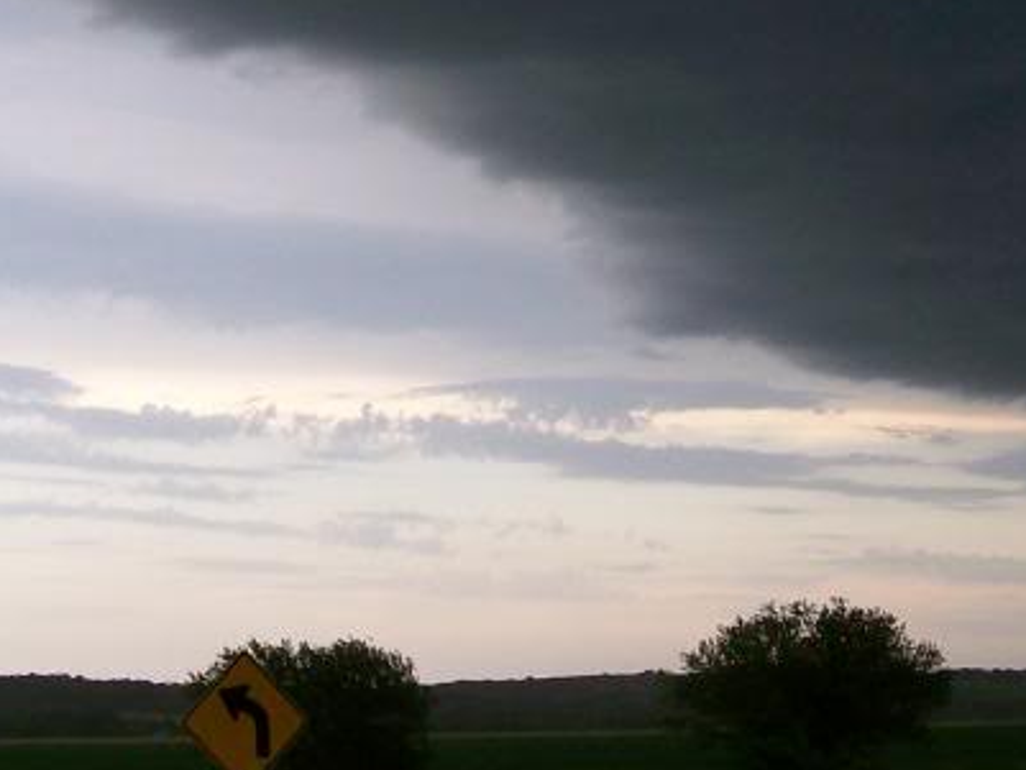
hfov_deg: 21.3
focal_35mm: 92
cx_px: 481
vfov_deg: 16.1
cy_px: 340
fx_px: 2728
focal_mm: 6
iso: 80
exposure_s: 1/96
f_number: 2.7
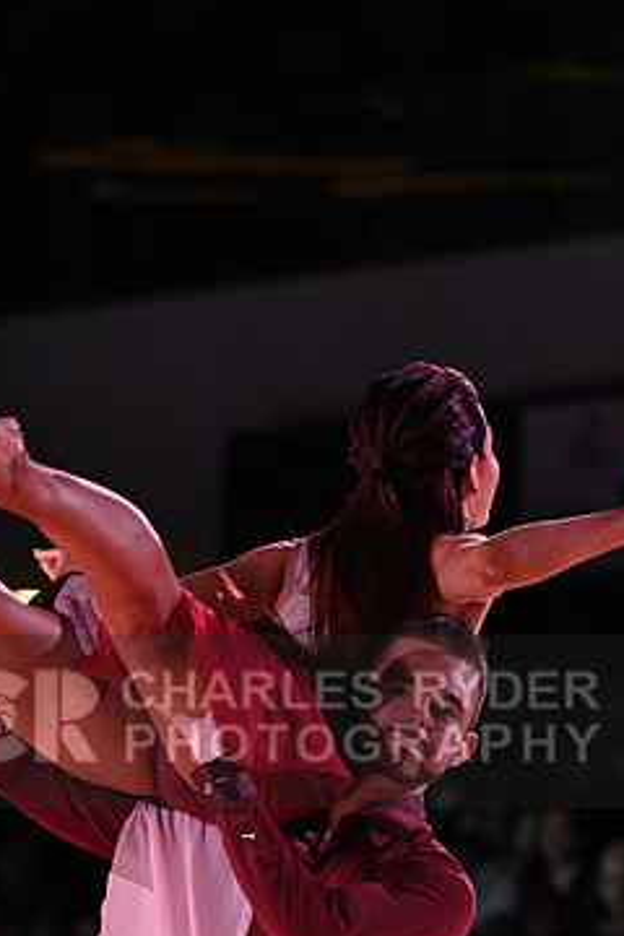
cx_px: 282
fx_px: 7123
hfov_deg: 5.0
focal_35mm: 274
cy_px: 723
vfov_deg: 7.5
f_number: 4.8
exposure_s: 1/320
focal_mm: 170
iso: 3200
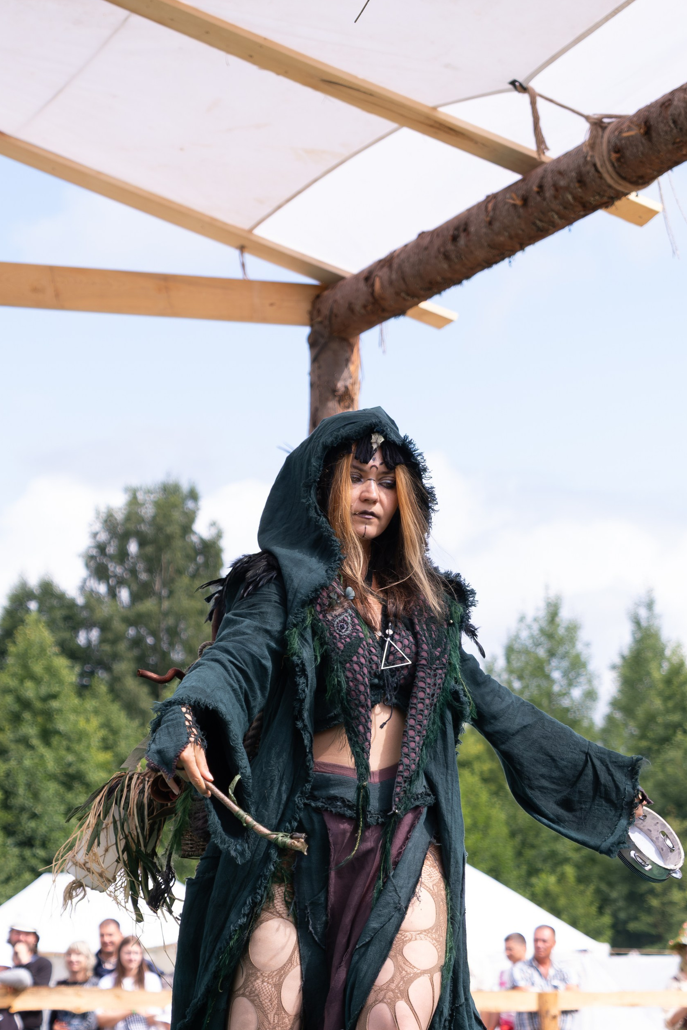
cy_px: 697
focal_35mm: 104
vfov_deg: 19.6
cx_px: 280
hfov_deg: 13.2
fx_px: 2977
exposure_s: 1/1250
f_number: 3.2
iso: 200
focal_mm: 42.7
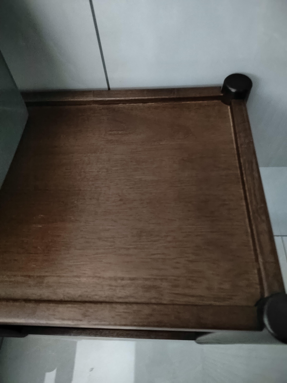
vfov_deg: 73.9
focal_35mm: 23
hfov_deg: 58.9
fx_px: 254
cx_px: 144
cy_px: 192
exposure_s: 1/10
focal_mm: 5.52
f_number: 1.9
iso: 6400
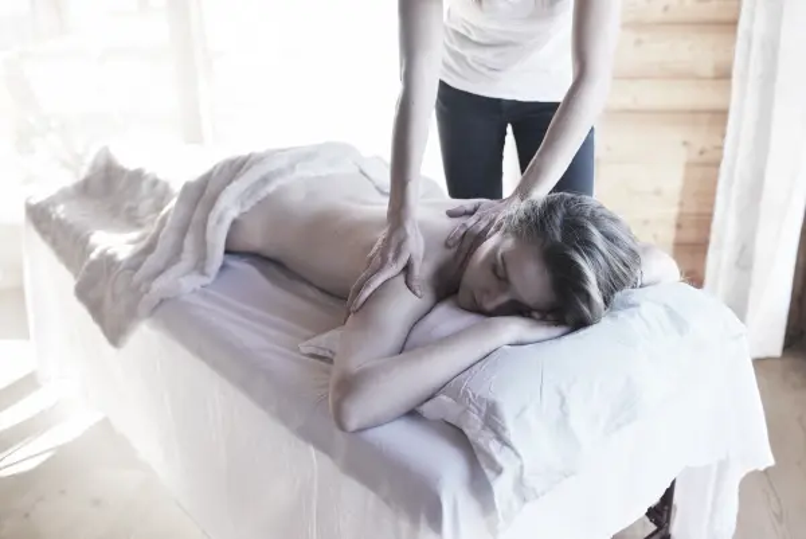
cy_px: 270
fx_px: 784
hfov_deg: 54.4
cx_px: 403
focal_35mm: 35
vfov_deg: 37.9
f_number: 2.8
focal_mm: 35
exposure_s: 1/800
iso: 400
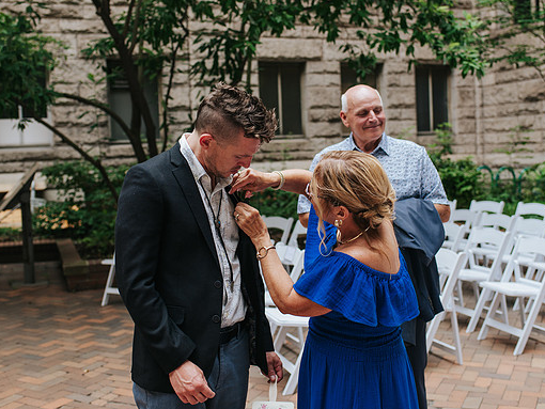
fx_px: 677
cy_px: 178
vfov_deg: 33.6
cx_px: 275
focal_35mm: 43
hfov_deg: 43.8
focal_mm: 35
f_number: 3.2
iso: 400
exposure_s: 1/400
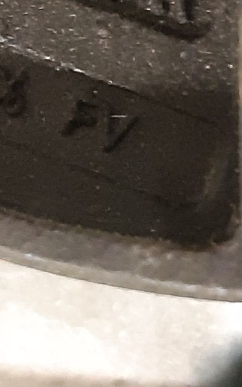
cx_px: -33
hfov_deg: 17.2
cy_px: -8
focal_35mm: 73
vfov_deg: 26.6
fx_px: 770
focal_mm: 3.93
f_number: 1.7
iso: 500
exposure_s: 1/25
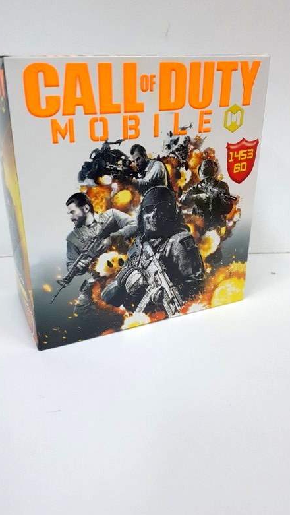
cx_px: 138
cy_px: 253
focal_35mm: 29
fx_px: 396
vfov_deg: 66.0
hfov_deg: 40.2
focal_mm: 4.32
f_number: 1.5
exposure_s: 1/100
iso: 250
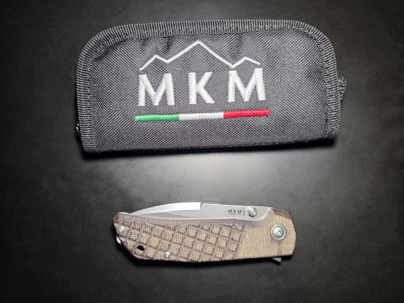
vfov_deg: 58.9
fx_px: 268
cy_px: 152
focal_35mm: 23
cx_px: 202
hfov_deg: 73.9
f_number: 1.8
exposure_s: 1/61.3
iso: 200
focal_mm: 5.4
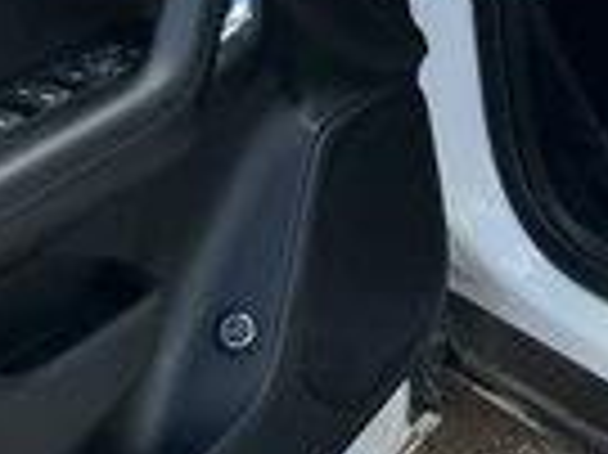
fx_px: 1457
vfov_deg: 16.9
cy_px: -112
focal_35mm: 83
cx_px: 874
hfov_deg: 20.6
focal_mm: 3
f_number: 1.8
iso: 25
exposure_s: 1/504
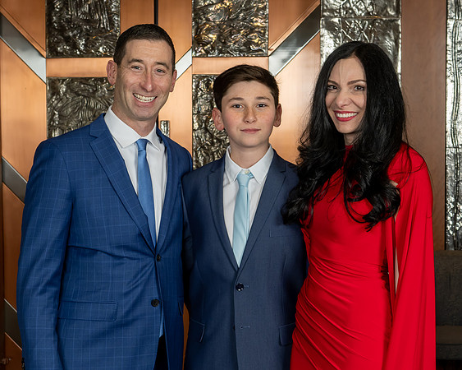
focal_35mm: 72
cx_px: 278
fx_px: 978
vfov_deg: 21.4
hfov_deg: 26.5
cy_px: 187
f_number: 8
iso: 640
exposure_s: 1/200
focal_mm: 40
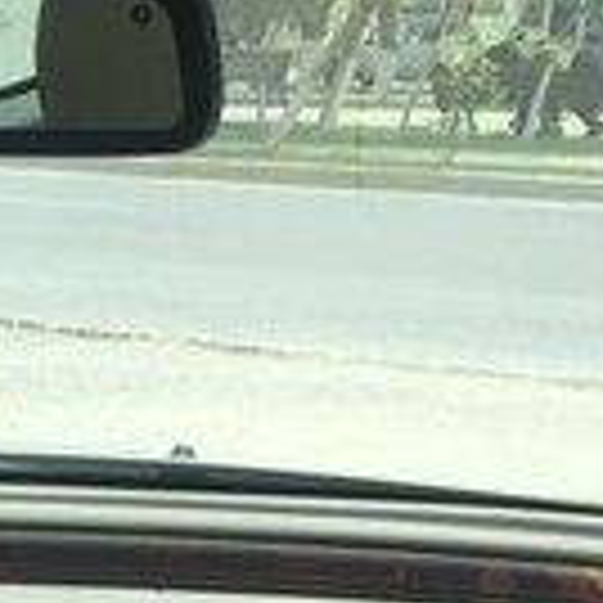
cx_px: -216
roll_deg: -0.8
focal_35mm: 126
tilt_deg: -20.2
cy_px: 929
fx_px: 2483
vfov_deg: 13.0
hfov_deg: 13.3
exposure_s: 1/964
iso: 32
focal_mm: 4.15
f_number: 2.2
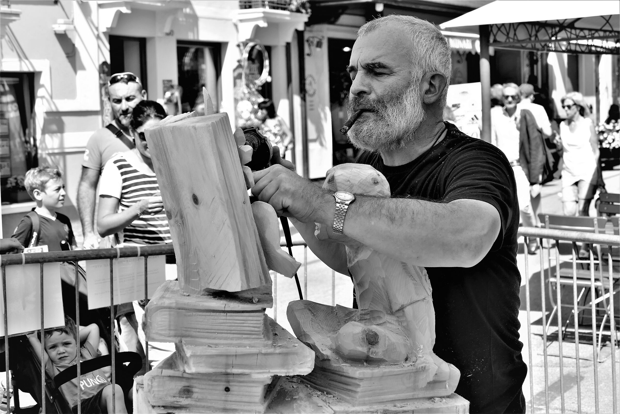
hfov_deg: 27.3
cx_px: 310
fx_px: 1274
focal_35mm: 74
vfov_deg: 18.4
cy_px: 207
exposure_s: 1/800
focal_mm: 26.91
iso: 125
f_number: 3.7
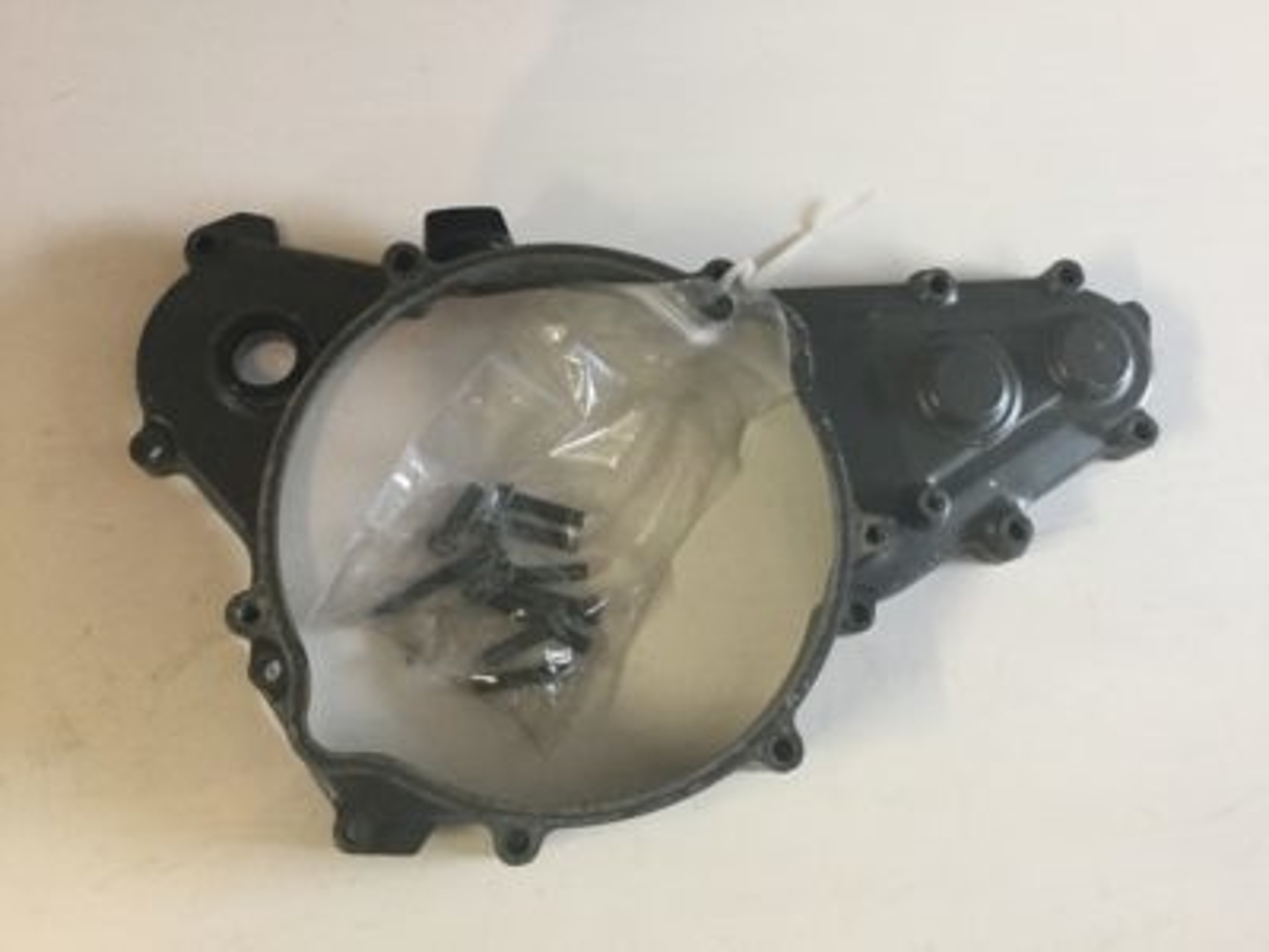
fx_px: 1136
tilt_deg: -75.5
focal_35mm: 31
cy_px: 476
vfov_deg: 45.4
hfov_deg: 58.4
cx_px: 634
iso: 250
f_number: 2.4
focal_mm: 3.3
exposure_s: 1/33
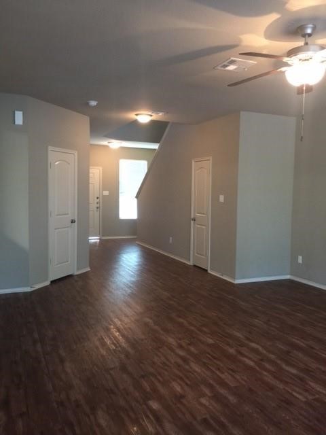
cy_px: 218
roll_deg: -0.7
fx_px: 364
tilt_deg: -2.3
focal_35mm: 29
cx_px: 163
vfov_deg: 61.7
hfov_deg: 48.2
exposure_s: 1/15
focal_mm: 4.15
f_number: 2.2
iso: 80
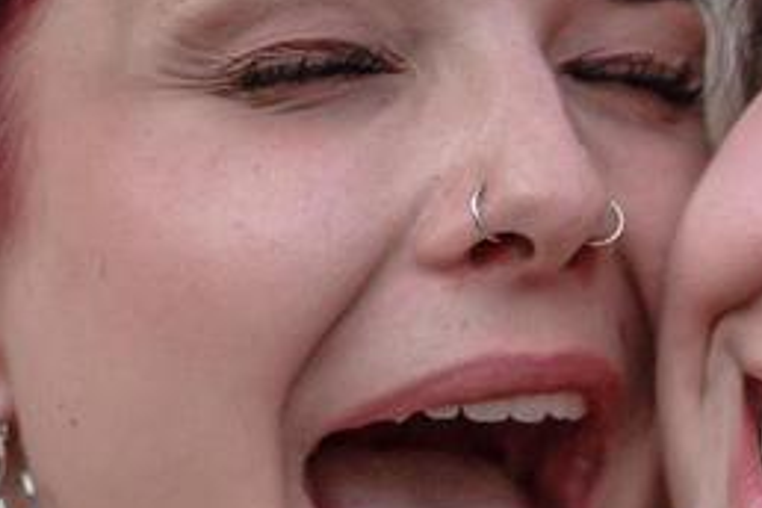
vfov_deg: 5.1
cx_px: 747
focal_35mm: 260
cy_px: 1350
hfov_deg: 7.9
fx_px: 5503
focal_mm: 35
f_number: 1.2
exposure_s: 1/160
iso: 640
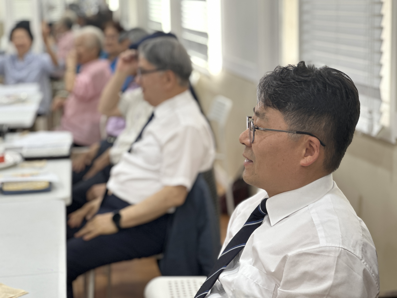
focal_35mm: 77
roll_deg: +1.0
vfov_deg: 19.1
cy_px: 149
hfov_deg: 25.3
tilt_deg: -8.5
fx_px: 883
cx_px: 198
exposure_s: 1/40
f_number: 2.8
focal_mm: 9
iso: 200
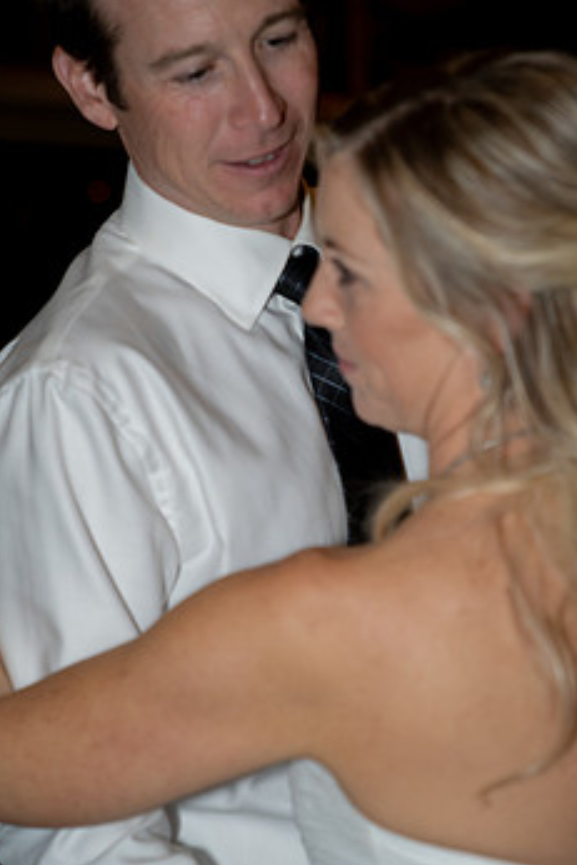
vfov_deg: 22.4
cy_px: 422
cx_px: 282
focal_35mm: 91
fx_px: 2185
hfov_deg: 15.0
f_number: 2.8
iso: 2000
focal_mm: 70
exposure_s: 1/125
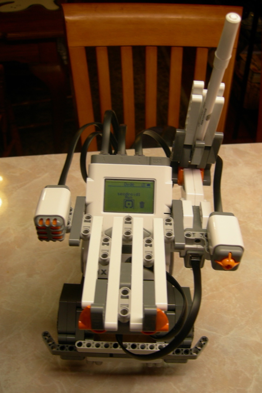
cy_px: 196
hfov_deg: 35.0
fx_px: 414
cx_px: 145
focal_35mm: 38
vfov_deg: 50.7
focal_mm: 7.5
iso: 64
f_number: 2.7
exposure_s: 1/34
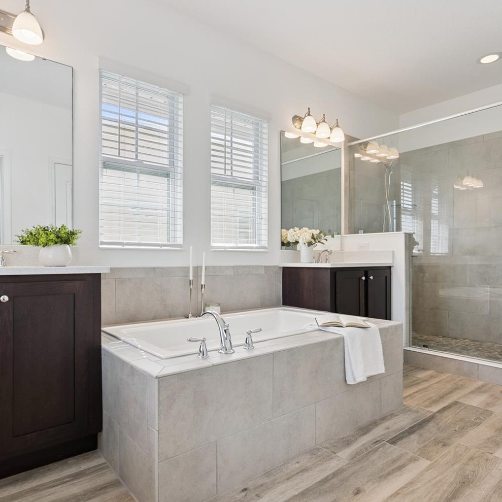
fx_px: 361
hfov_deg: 69.6
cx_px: 247
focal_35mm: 22
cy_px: 257
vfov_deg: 69.6
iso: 320
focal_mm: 16
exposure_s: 1/60
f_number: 8
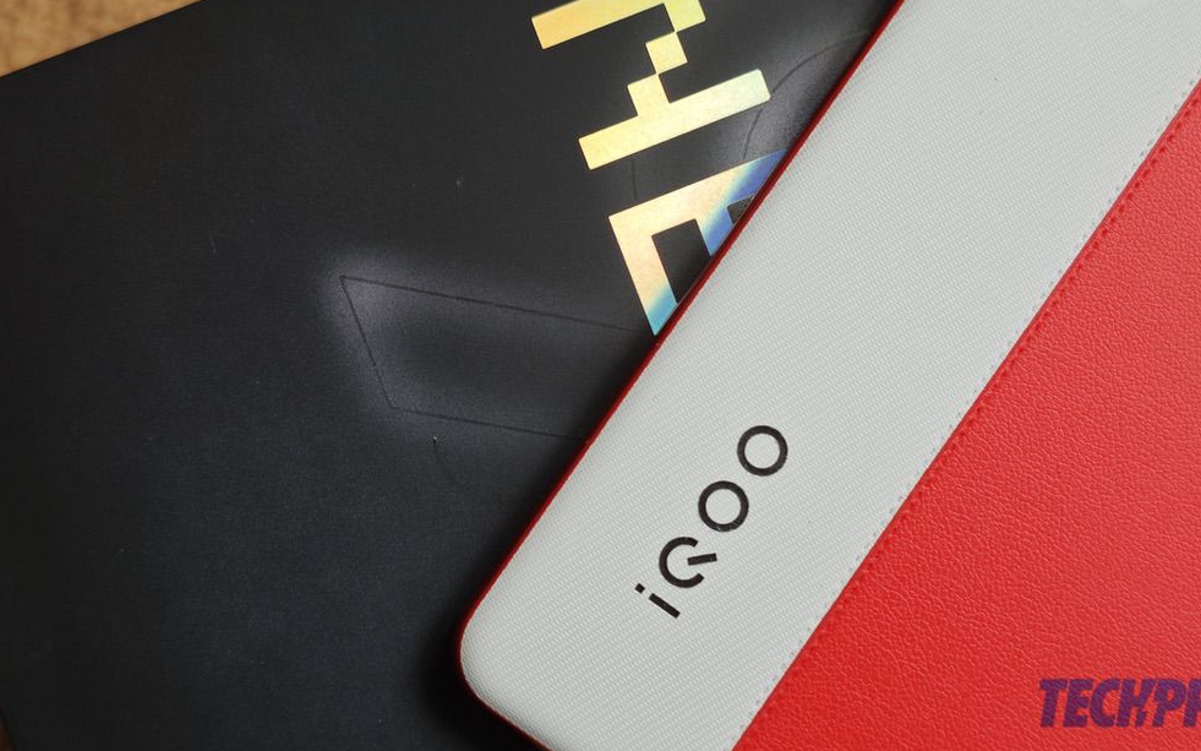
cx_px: 606
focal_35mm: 54
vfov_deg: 24.0
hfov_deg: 37.5
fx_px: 1767
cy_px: 345
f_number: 0.95
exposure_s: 1/130
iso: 50
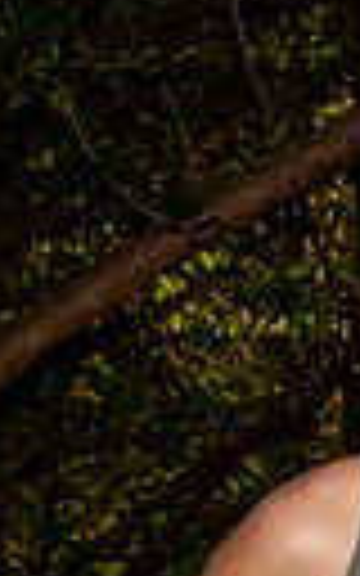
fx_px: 5965
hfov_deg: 3.4
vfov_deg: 5.5
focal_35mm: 380
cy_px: 578
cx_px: 608
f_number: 7.1
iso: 125
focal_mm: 55
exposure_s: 1/200
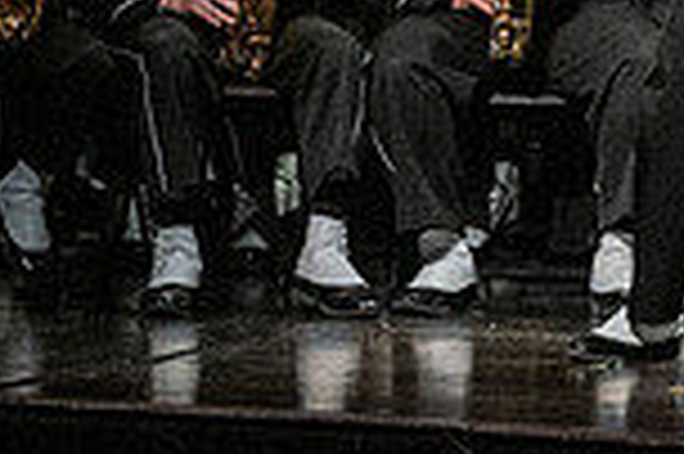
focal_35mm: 713
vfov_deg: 1.9
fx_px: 13532
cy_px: -292
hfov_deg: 2.9
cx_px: 1210
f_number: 4
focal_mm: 125
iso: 4000
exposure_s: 1/500
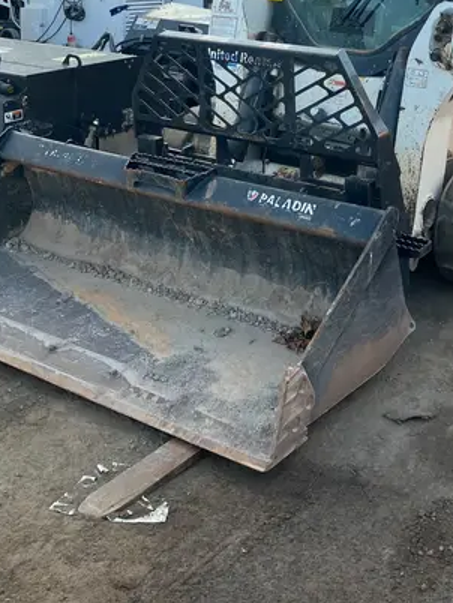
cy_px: 79
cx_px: 336
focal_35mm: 51
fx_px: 889
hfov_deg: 28.2
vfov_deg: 35.6
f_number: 1.8
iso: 32
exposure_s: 1/294
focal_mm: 3.99
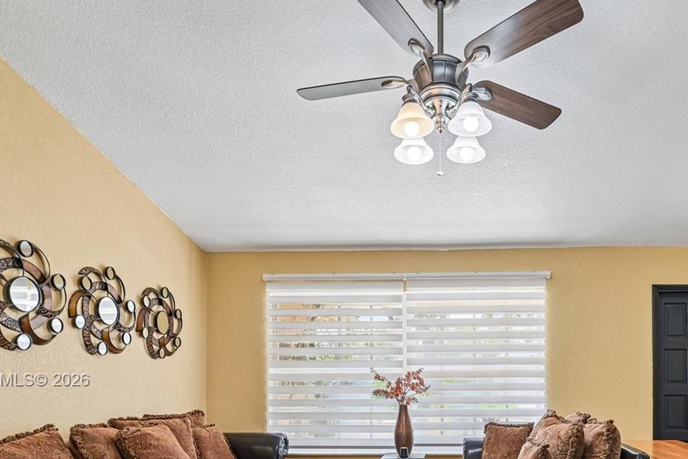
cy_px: 381
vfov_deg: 47.8
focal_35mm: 25
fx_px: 478
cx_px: 439
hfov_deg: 70.1
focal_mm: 15
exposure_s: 1/20
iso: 100
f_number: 7.1
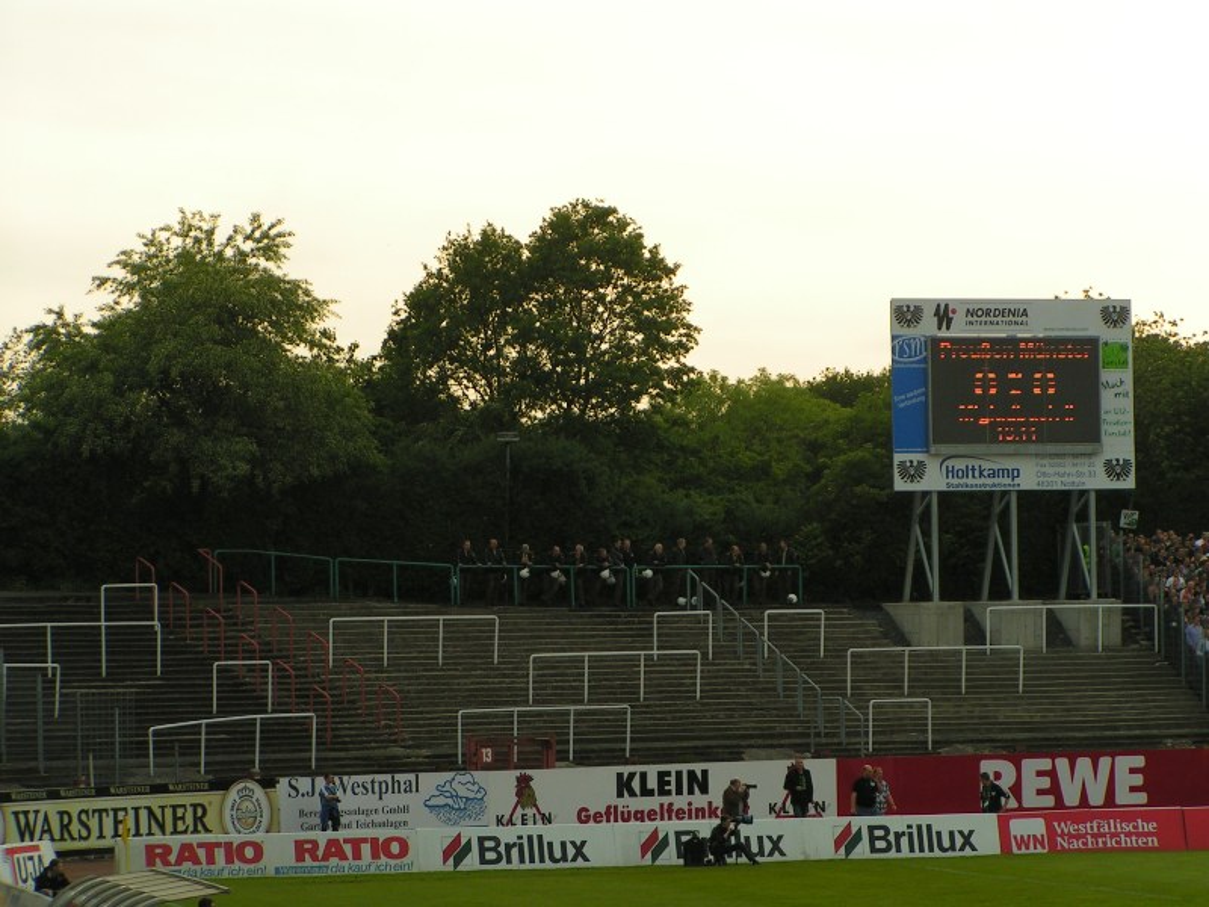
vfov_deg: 9.9
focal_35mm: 150
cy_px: 454
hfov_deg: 13.2
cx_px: 604
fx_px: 5239
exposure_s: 1/320
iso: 50
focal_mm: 22.9
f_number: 5
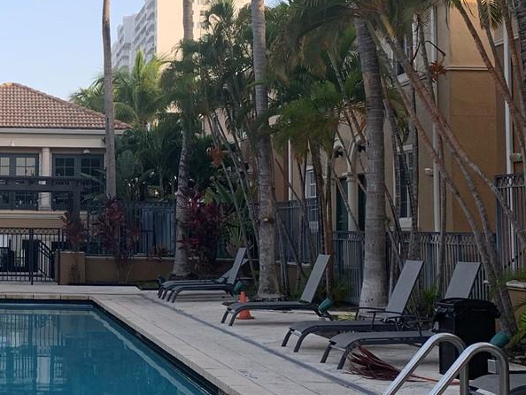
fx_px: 1064
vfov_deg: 21.0
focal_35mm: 70
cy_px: 158
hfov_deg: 26.2
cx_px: -8
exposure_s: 1/335
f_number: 1.8
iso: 25
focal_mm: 4.25
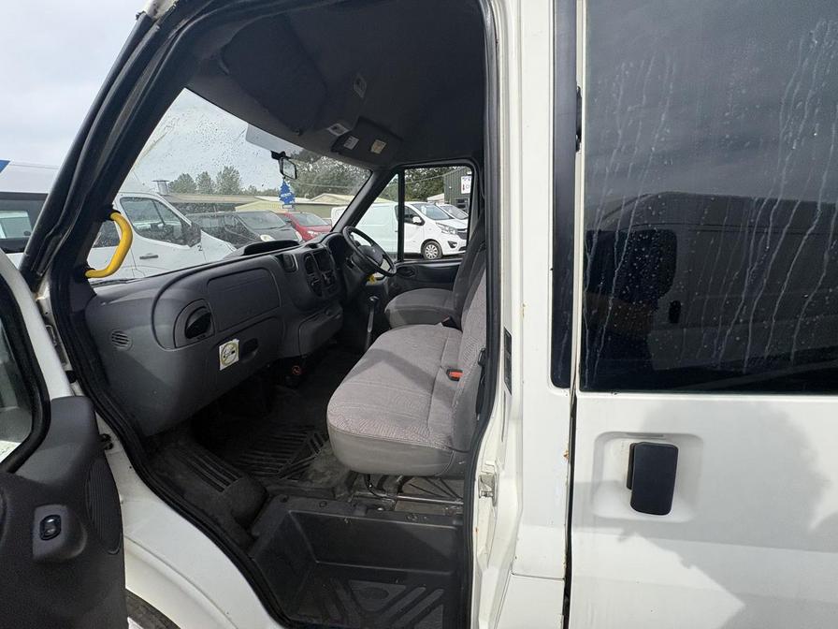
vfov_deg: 85.7
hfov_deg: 102.1
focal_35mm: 14
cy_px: 314
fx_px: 339
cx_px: 419
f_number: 2.2
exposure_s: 1/1449
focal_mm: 2.22
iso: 40
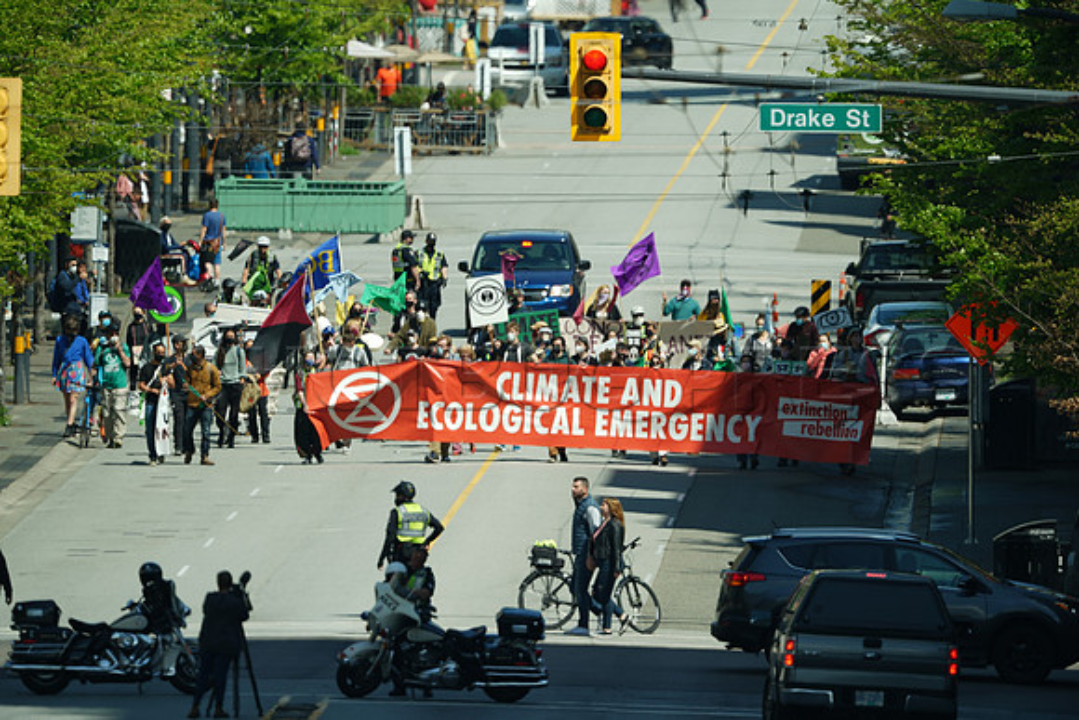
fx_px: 25181
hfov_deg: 2.5
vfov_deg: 1.6
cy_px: 360
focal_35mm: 840
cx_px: 540
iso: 80
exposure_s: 1/320
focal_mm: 840
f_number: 6.3
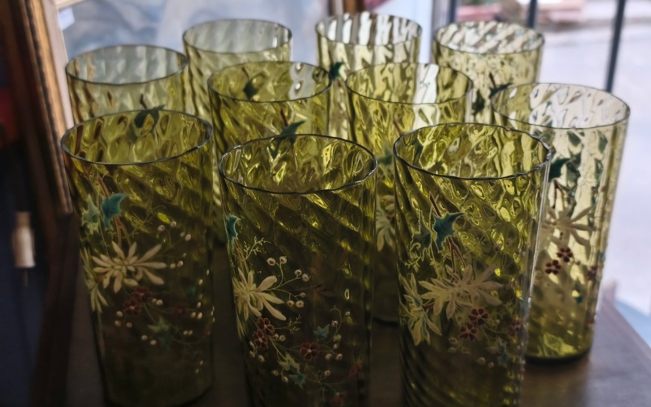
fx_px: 869
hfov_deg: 41.1
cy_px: 183
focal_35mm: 49
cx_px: 326
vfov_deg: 26.3
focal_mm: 6.06
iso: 160
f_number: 1.7
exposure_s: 1/100
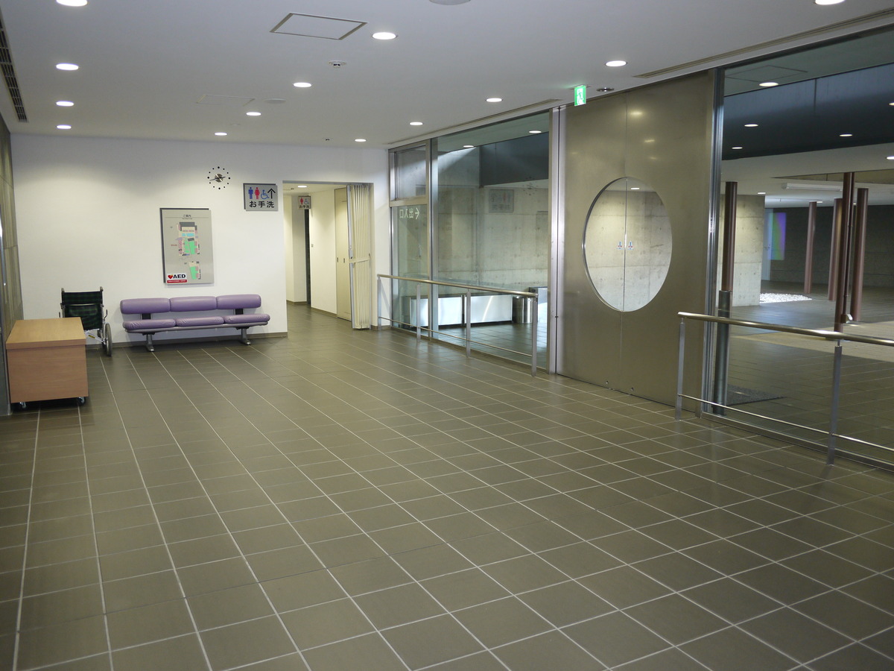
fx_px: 723
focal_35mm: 28
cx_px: 447
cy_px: 336
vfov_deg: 49.7
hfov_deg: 63.4
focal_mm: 14
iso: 400
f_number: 2.5
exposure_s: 1/60
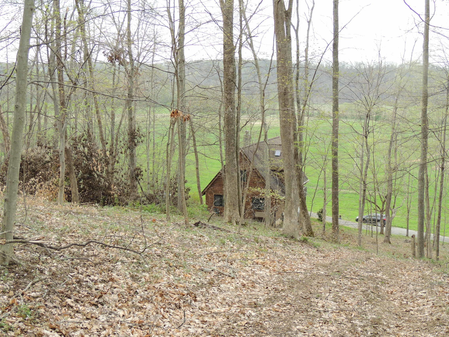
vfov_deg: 30.9
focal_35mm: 47
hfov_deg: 40.4
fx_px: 610
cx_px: 224
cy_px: 168
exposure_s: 1/125
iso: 100
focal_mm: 8.3
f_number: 3.5
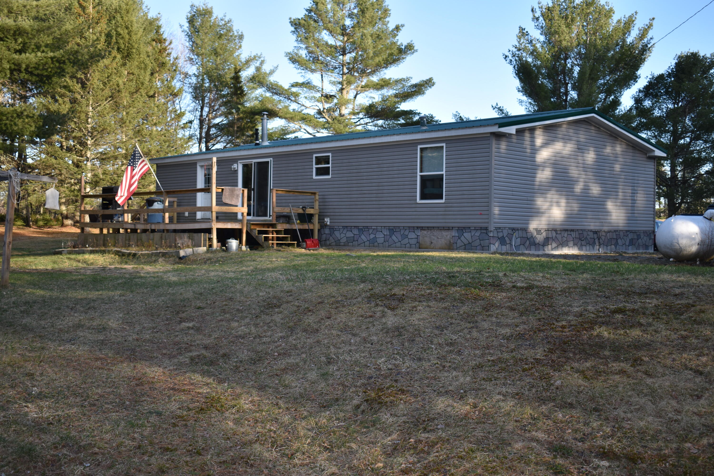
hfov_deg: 46.4
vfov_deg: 31.9
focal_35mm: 42
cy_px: 238
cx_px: 357
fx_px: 833
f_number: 5
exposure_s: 1/200
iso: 100
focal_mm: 28
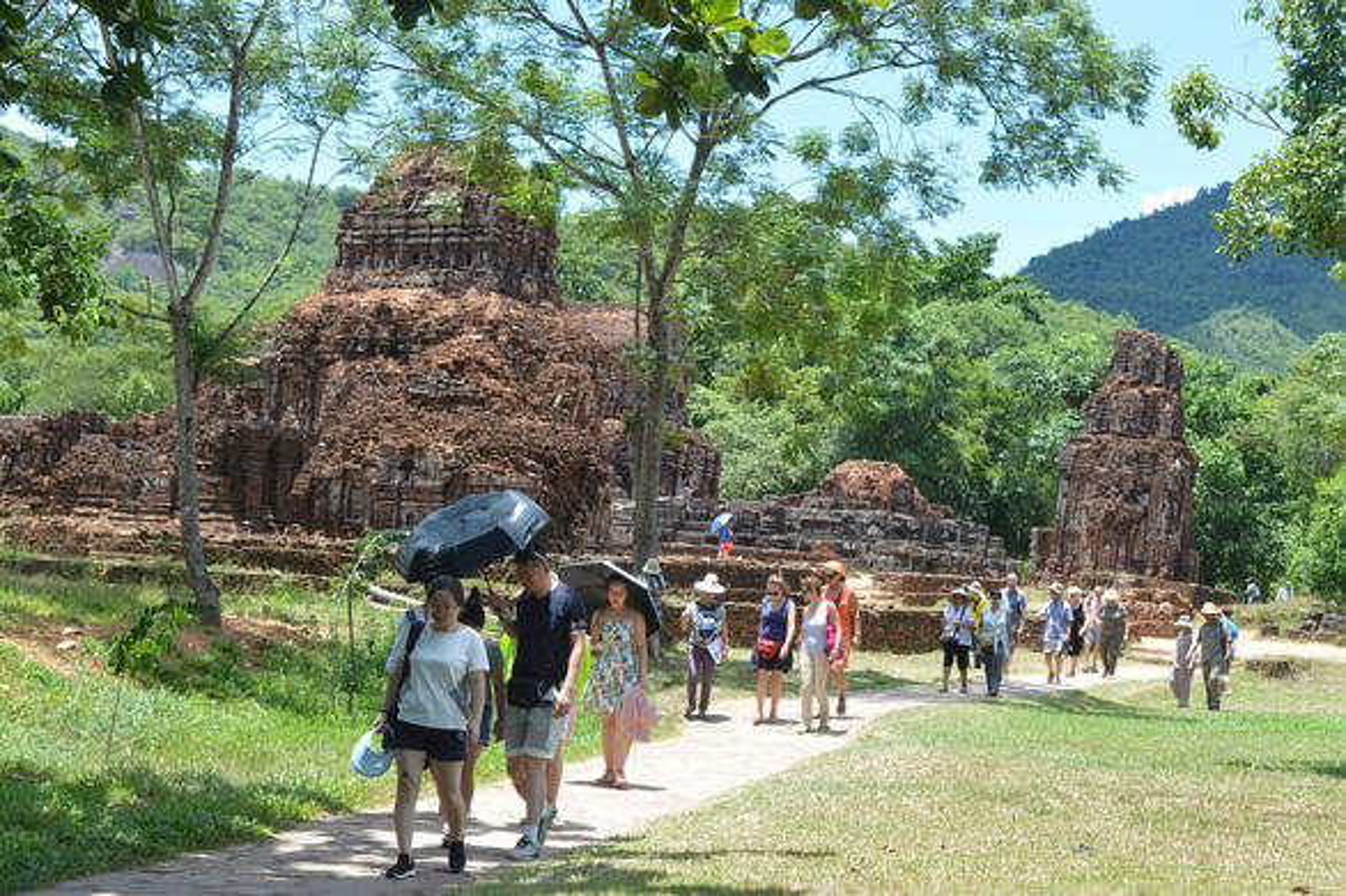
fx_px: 2690
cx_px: 673
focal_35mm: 72
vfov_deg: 18.9
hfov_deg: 28.1
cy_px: 448
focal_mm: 48
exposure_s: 1/500
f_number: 11
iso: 800
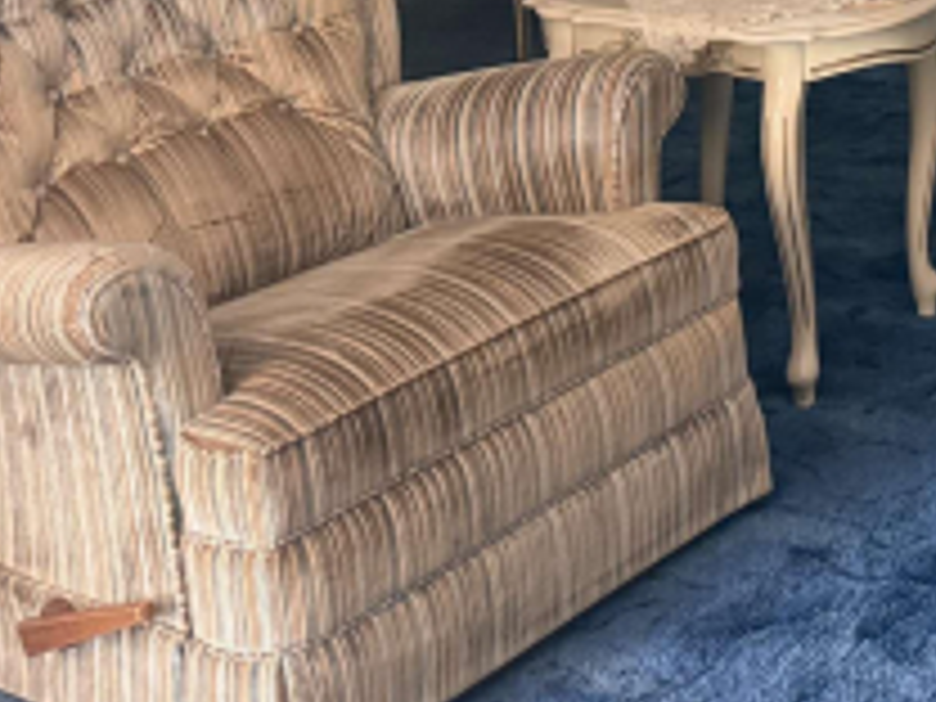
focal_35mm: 77
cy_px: -284
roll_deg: +0.4
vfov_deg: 17.6
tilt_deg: -5.4
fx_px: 2082
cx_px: 1303
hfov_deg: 22.0
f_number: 1.78
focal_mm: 6.76
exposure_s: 1/60
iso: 400
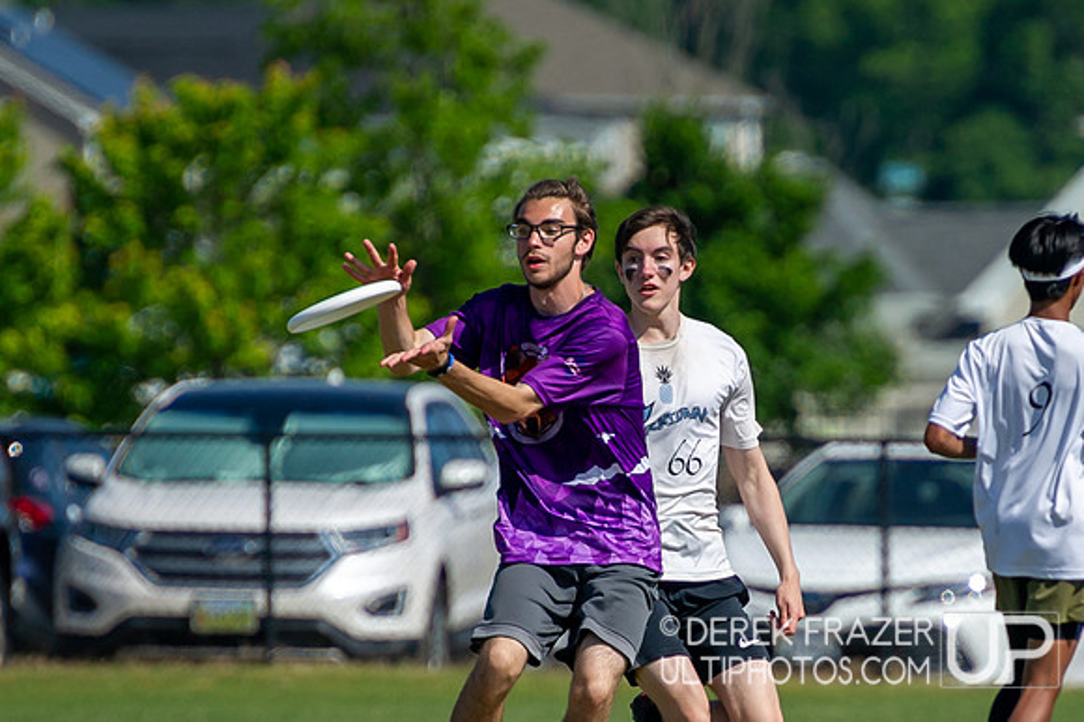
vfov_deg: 1.8
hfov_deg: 2.7
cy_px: 495
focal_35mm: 754
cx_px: 605
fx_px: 22702
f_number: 4
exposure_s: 1/3200
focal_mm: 280
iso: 250
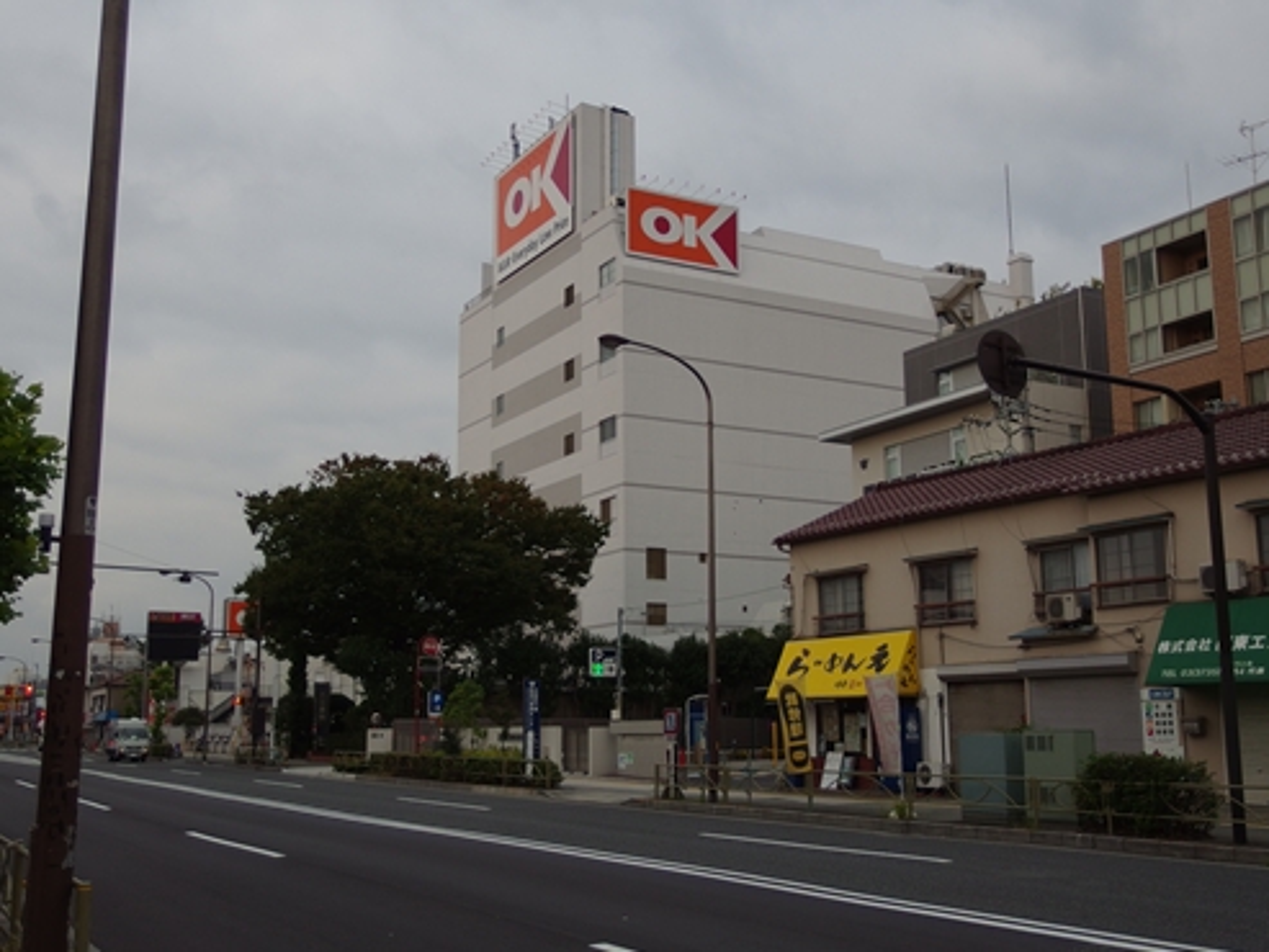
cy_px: 476
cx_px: 634
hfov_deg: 49.0
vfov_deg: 37.7
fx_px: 1393
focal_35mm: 38
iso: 100
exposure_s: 1/320
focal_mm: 8.1
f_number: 2
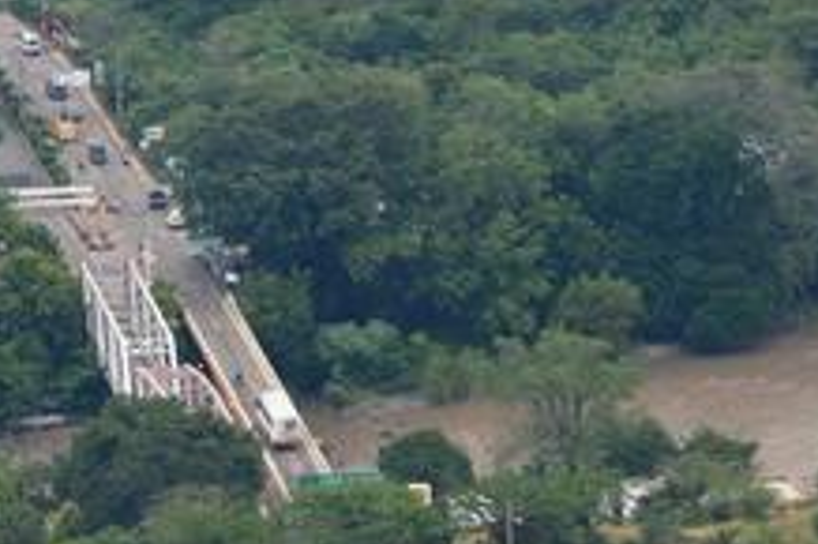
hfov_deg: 4.4
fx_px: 10561
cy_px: -53
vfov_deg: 2.9
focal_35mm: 465
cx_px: 206
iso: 100
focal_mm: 135
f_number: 11
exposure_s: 1/125
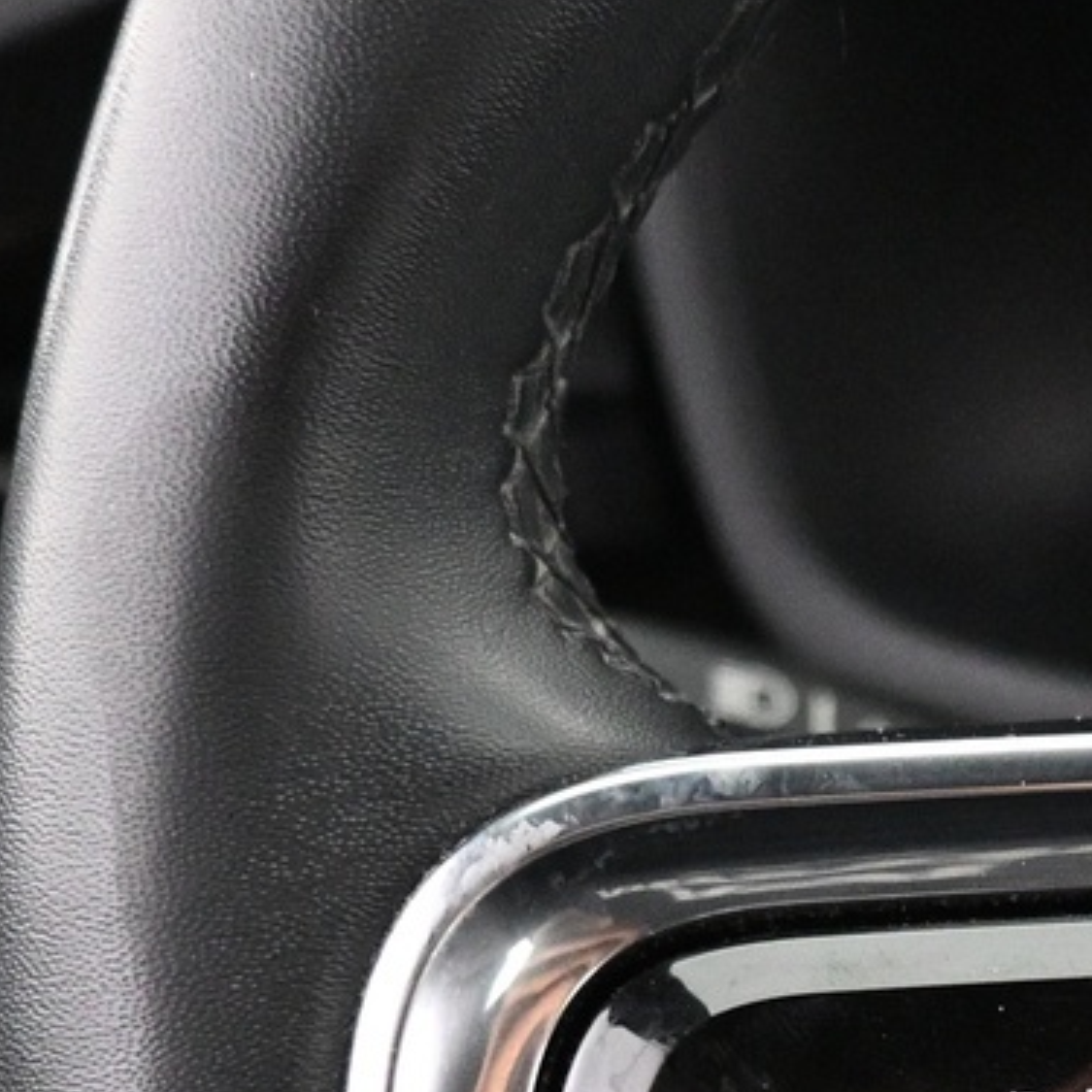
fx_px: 3141
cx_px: 981
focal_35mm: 88
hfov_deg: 19.4
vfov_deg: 19.0
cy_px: 1159
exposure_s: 1/30
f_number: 3.5
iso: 4000
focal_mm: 16
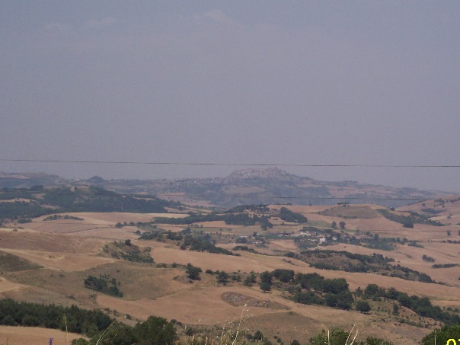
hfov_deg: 13.1
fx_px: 2007
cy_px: 177
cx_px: 289
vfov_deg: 9.8
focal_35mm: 151
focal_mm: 24
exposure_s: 1/700
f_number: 8
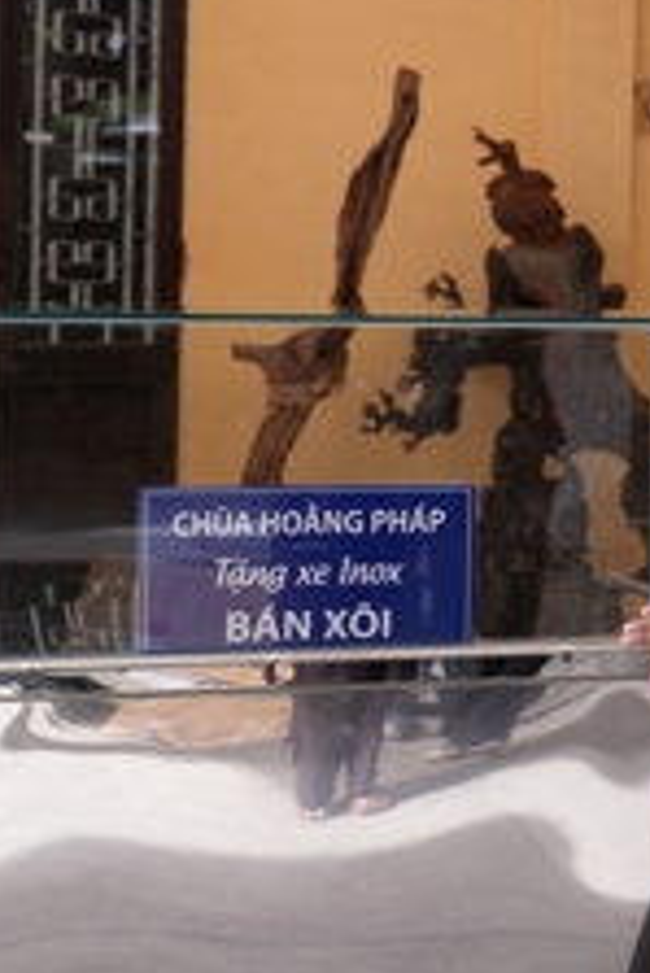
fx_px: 2758
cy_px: 375
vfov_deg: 20.0
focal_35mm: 102
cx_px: 613
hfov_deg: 13.3
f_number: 2.8
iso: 125
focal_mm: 35
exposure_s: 1/250
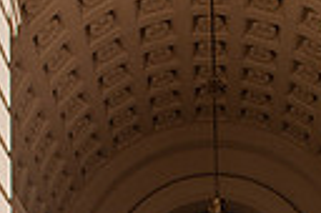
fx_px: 1042
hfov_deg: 17.4
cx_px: 249
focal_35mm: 117
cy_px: 473
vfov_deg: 10.4
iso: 100
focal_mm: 24
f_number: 10
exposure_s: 1/200
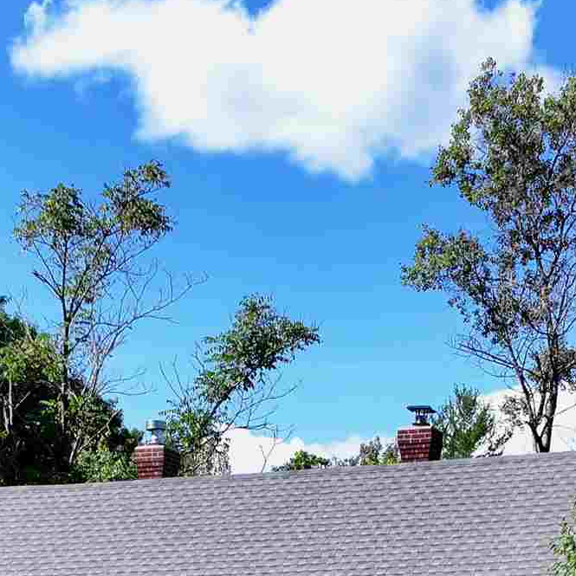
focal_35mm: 98
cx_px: 290
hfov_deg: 17.7
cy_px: 935
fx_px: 1845
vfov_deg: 15.9
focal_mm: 12.29
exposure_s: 1/1250
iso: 100
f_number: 2.8
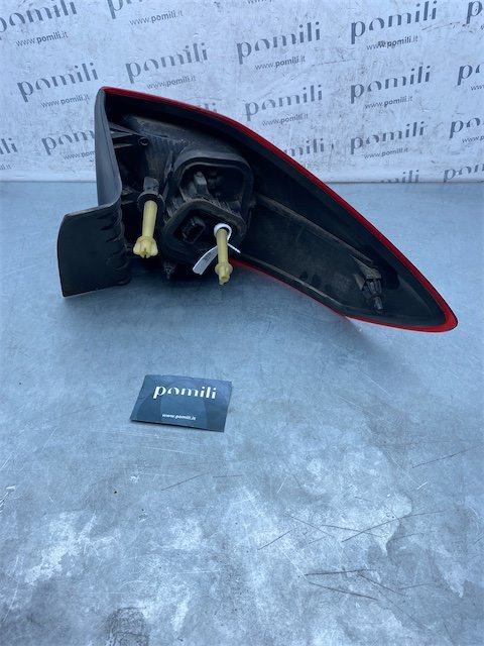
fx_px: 485
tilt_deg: -43.0
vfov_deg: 67.3
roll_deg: -2.6
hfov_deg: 53.1
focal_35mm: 26
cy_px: 323
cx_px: 242
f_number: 1.8
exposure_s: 1/678
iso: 32
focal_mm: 4.25
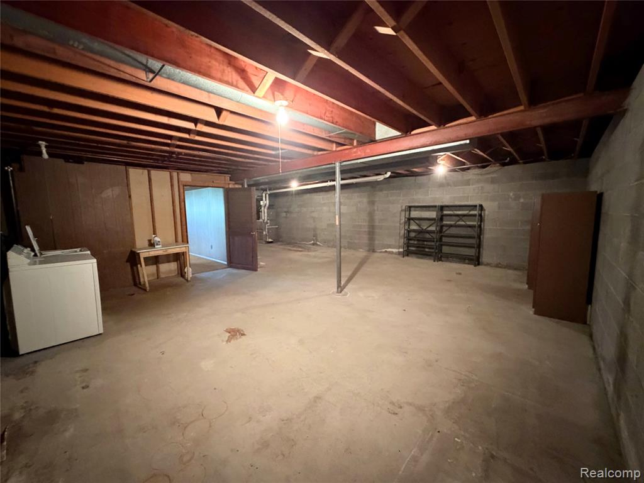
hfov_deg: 102.1
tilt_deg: -8.2
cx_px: 322
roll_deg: +1.3
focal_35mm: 14
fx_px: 260
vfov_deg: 85.7
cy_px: 242
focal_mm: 2.22
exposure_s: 1/40
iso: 1000
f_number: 2.2
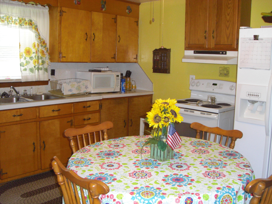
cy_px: 102
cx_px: 136
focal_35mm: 38
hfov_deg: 49.0
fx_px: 299
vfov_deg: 37.7
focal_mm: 6.2
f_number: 2.7
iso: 200
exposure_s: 1/60
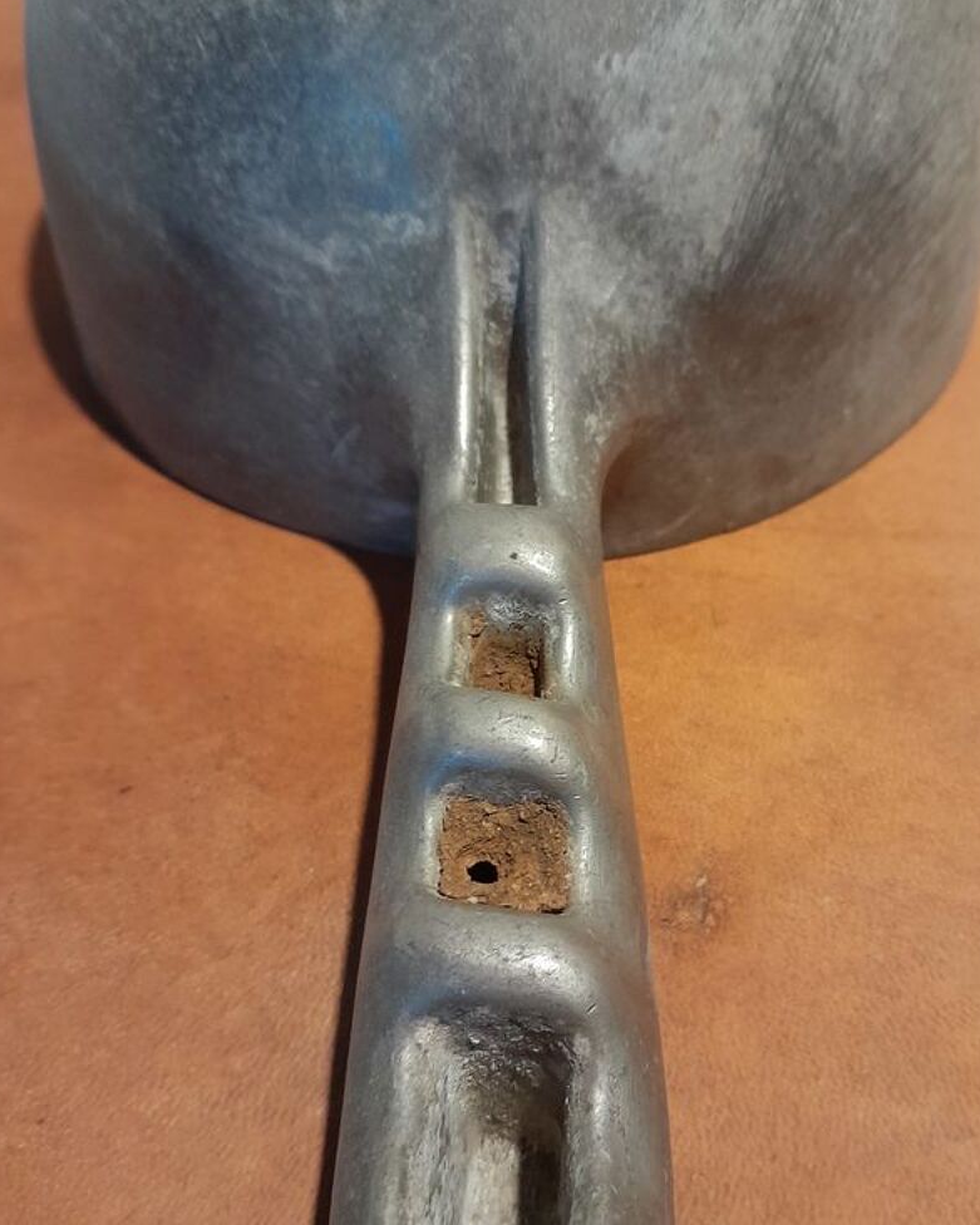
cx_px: 595
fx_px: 1305
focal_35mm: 36
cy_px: 656
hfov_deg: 40.9
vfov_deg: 50.2
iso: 400
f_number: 1.8
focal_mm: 4
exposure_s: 1/33
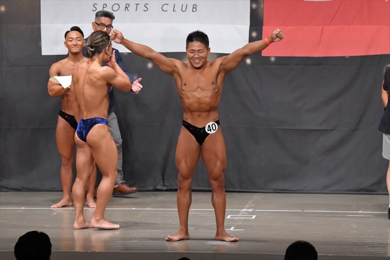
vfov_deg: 7.3
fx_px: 2025
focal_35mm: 187
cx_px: 195
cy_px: 130
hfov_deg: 11.0
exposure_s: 1/400
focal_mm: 125
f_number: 5.6
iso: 6400
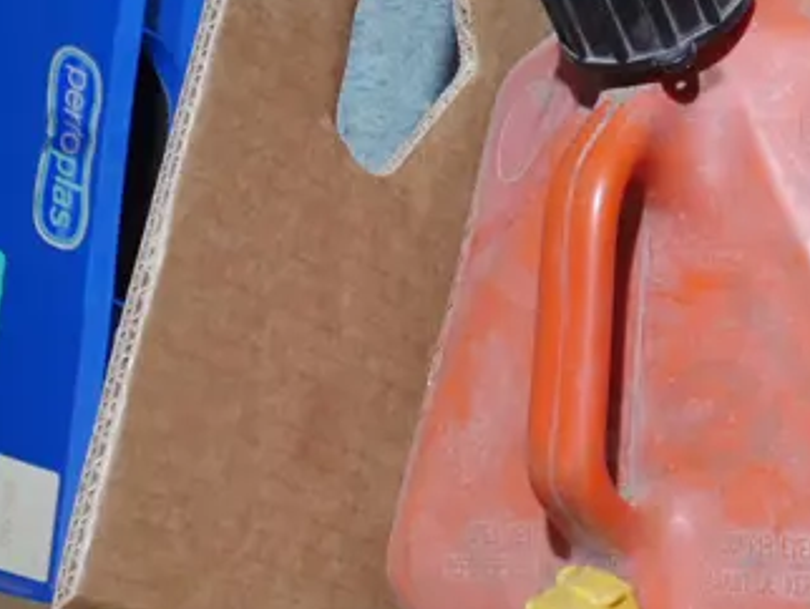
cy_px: 113
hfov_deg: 16.9
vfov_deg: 13.6
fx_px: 2529
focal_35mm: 108
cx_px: 1119
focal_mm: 17
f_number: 4
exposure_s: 1/60
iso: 640
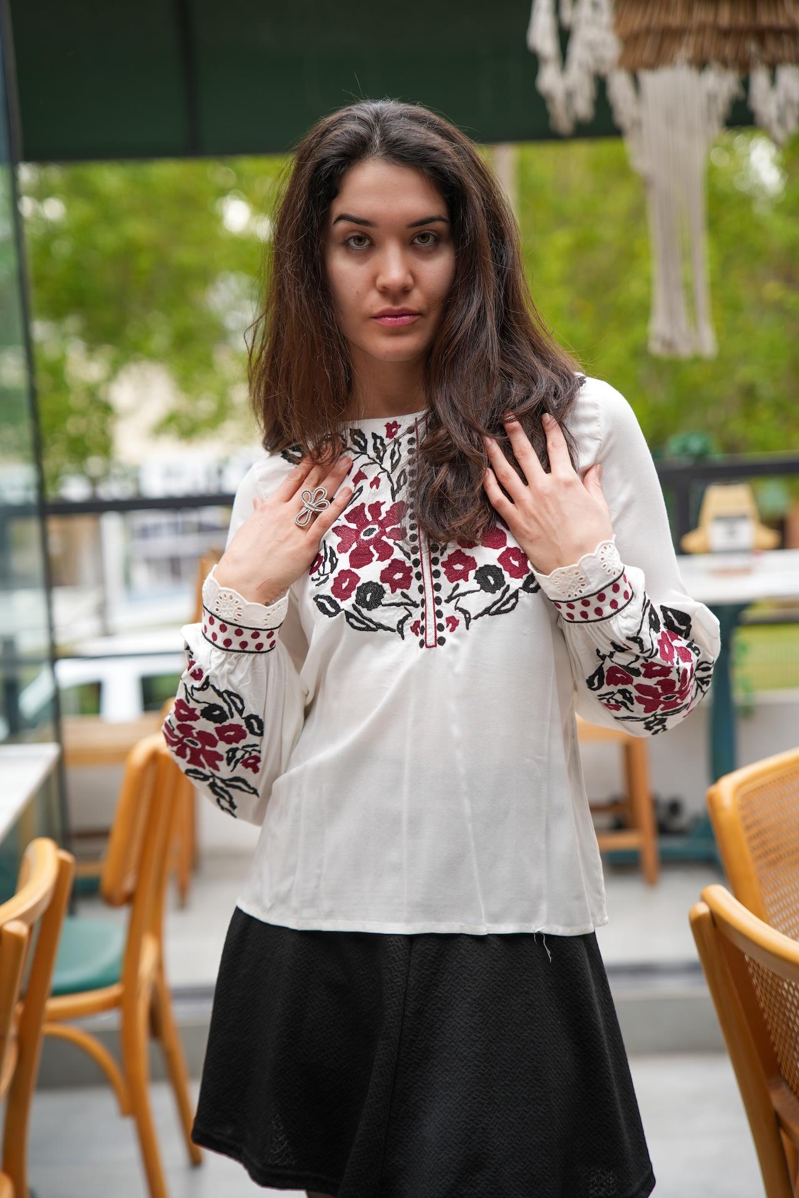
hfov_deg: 21.9
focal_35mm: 62
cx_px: 400
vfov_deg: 32.4
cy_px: 599
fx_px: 2064
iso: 100
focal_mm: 62
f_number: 2.8
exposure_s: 1/100
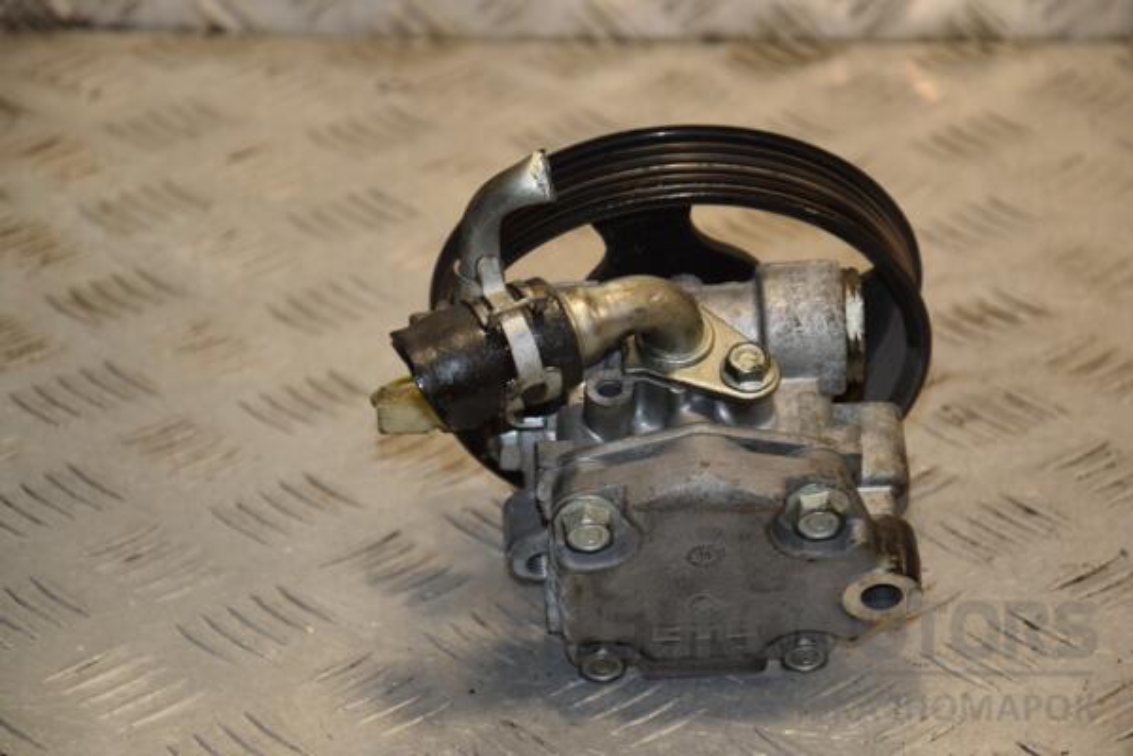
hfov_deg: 13.0
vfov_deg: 8.7
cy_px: 378
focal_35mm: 158
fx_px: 4956
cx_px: 566
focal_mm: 105
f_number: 6.3
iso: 800
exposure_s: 1/200
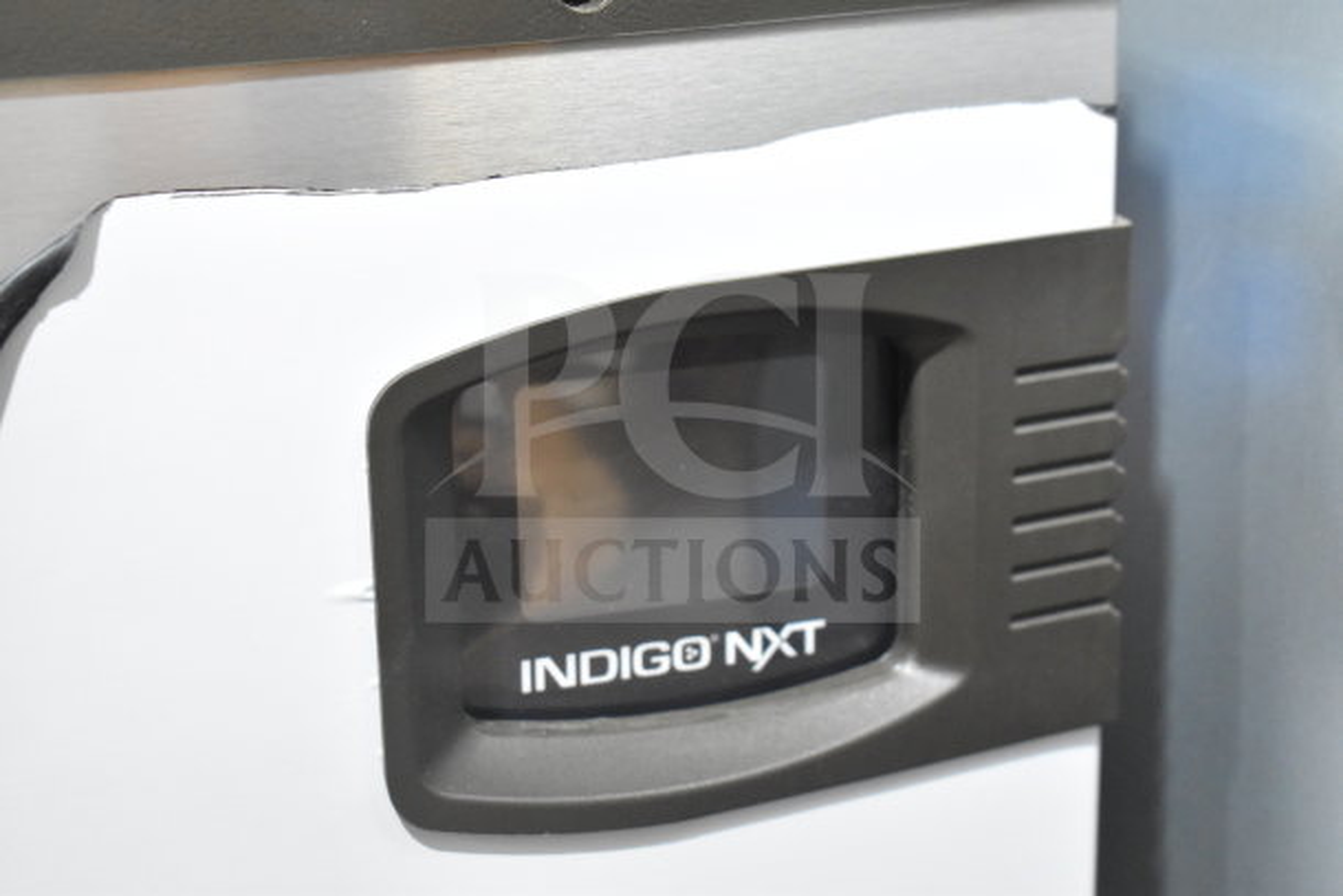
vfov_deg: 18.9
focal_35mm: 72
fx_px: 2686
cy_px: 448
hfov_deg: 28.1
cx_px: 672
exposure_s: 1/80
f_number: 5.3
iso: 5000
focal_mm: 48
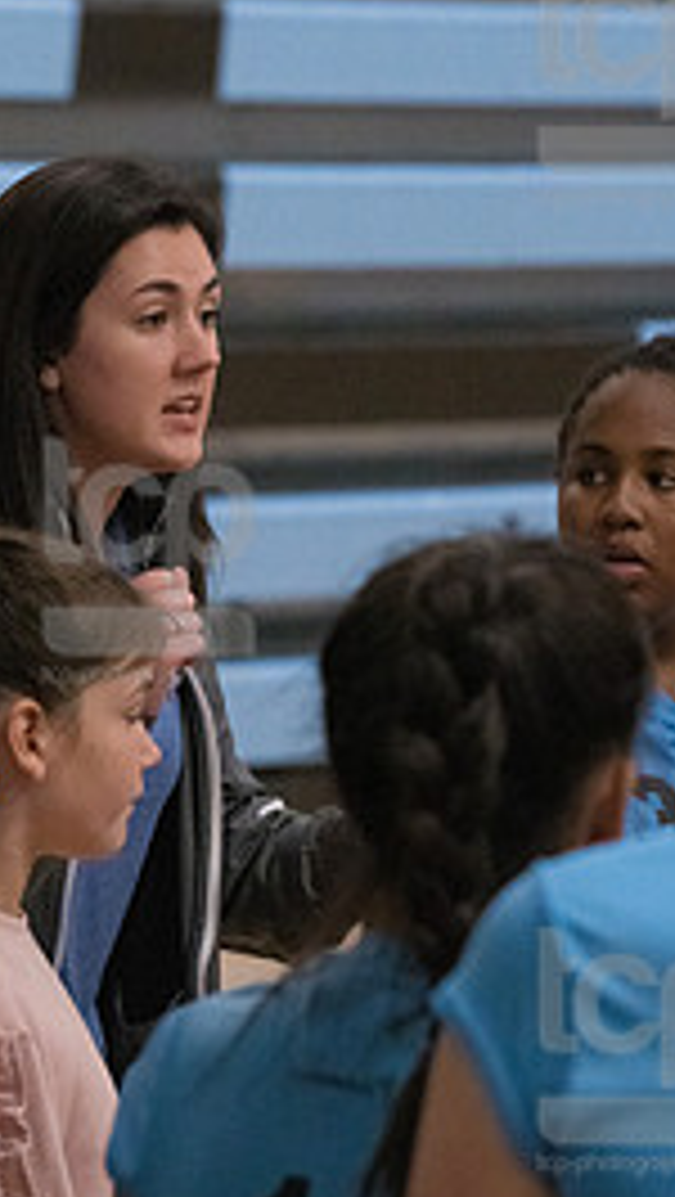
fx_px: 6193
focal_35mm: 195
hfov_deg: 6.2
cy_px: 562
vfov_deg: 11.0
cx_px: 148
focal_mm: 110
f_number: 4.5
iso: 8000
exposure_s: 1/800
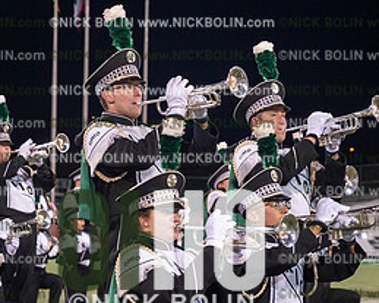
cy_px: 259
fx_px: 1648
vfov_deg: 10.5
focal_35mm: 147
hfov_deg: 13.1
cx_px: 161
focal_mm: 70
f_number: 4
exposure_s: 1/640
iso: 3200
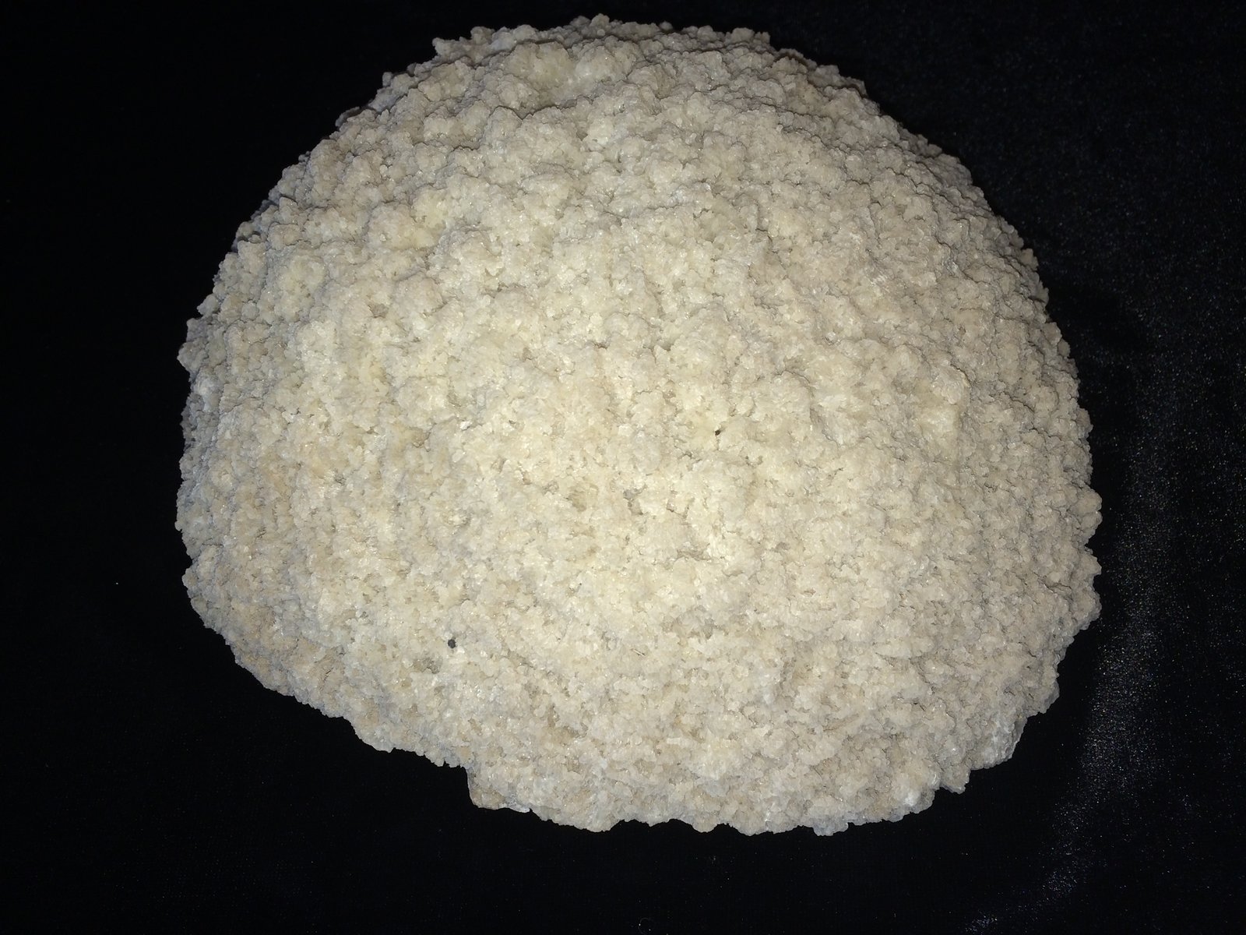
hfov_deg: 60.0
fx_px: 1080
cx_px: 623
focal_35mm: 30
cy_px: 468
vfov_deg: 46.8
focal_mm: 4.12
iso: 32
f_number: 2.2
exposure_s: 1/124
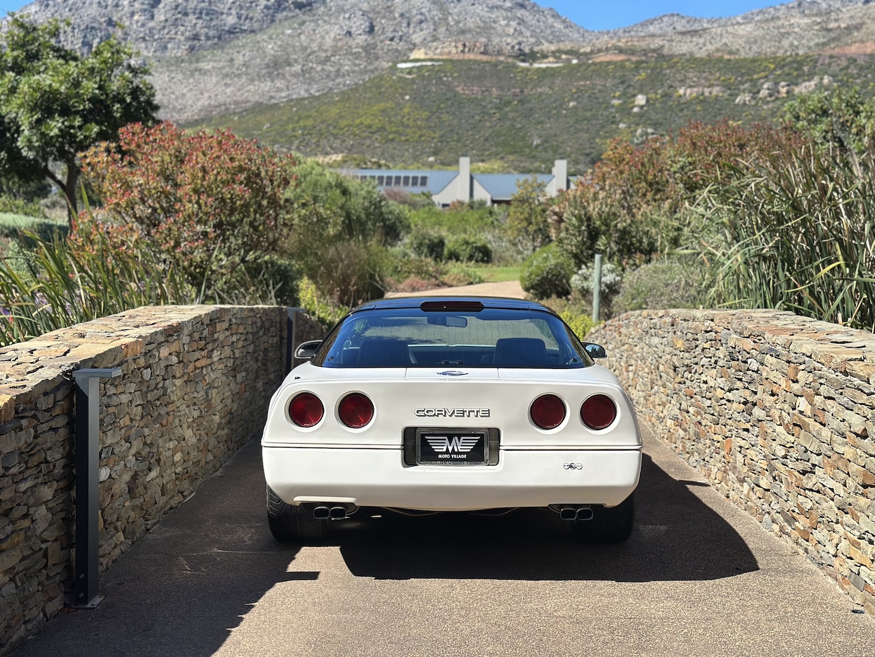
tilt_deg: -2.8
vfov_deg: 30.3
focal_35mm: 48
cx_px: 438
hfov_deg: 39.7
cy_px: 328
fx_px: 1213
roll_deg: -0.5
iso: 100
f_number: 1.78
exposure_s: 1/4785
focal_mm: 6.86
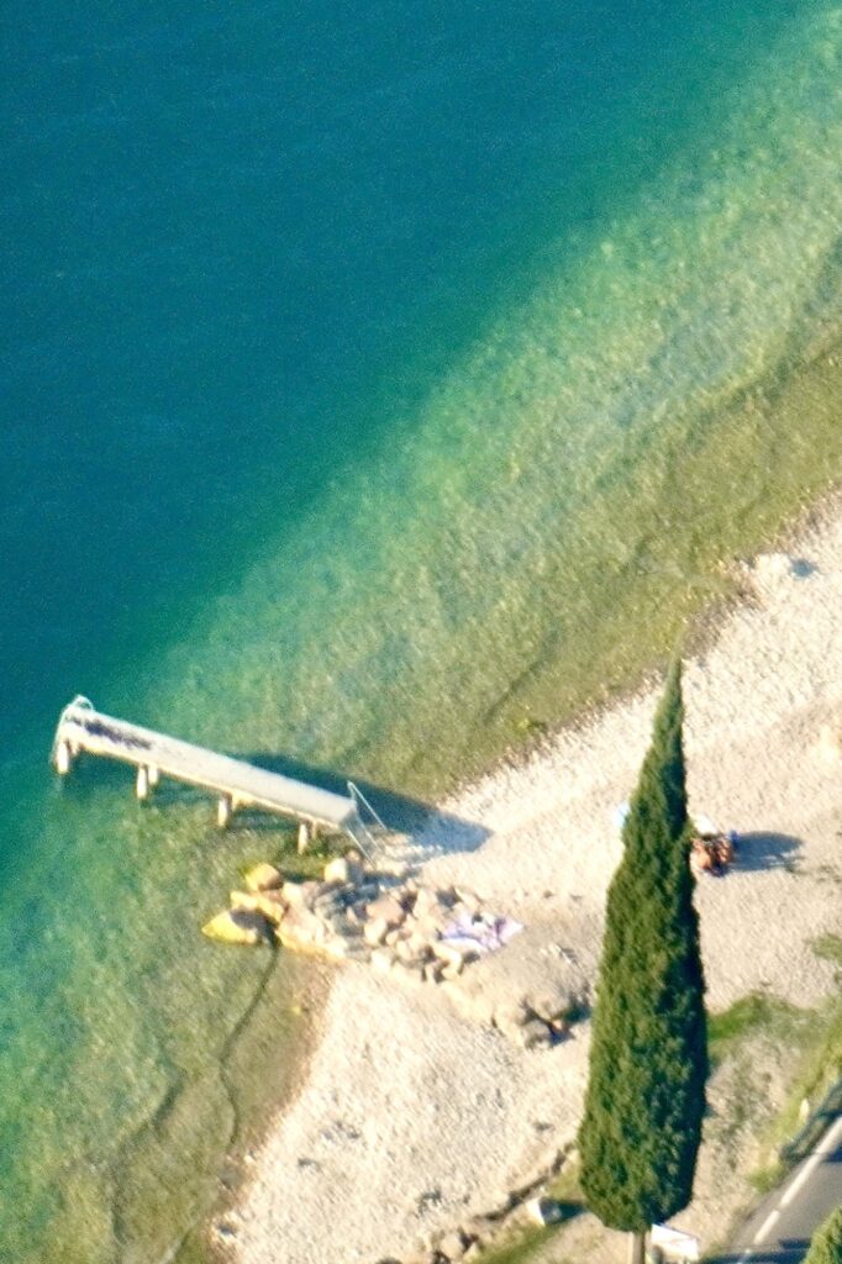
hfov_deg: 2.6
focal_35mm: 525
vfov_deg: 3.9
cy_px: 632
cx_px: 421
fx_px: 18430
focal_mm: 350
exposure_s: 1/500
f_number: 6.3
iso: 400
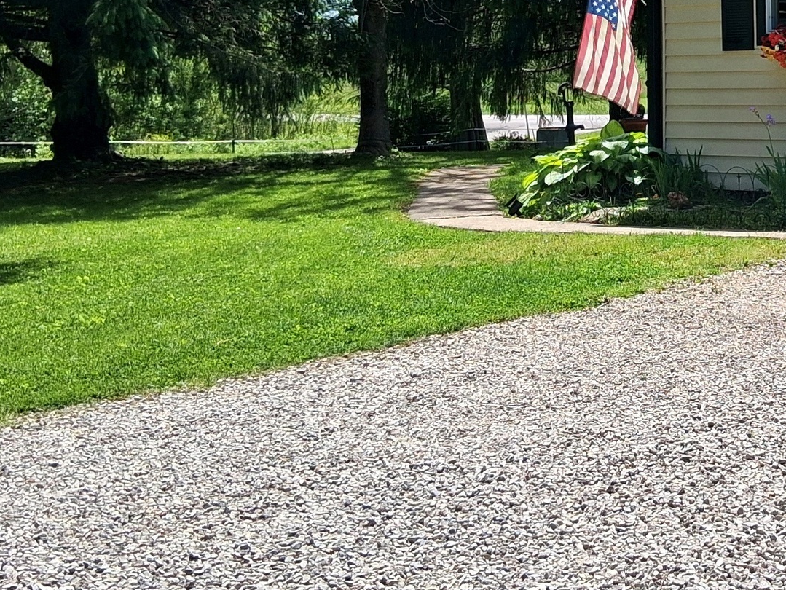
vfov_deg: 19.3
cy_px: -19
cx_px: 854
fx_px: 1681
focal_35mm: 74
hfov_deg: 24.6
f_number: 1.8
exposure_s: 1/556
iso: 25
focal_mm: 3.98
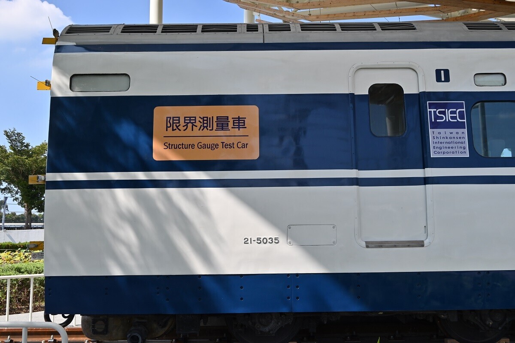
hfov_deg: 54.4
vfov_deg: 37.9
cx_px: 258
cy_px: 172
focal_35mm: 35
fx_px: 501
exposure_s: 1/400
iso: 400
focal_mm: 35
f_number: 14
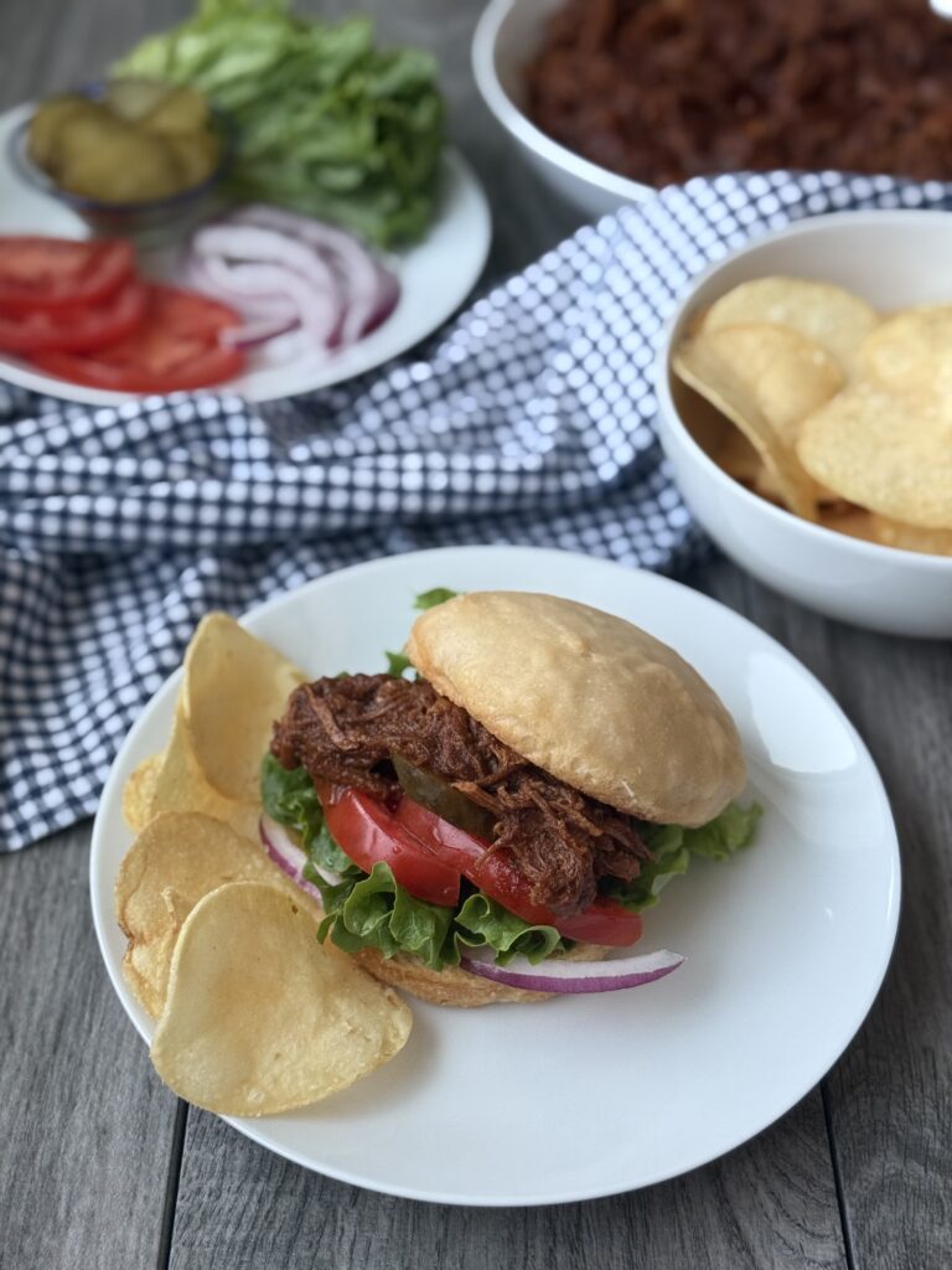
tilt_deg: -46.6
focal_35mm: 48
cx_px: 476
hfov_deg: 30.3
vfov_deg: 39.7
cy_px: 635
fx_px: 1760
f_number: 1.78
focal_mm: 6.76
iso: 250
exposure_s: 1/59
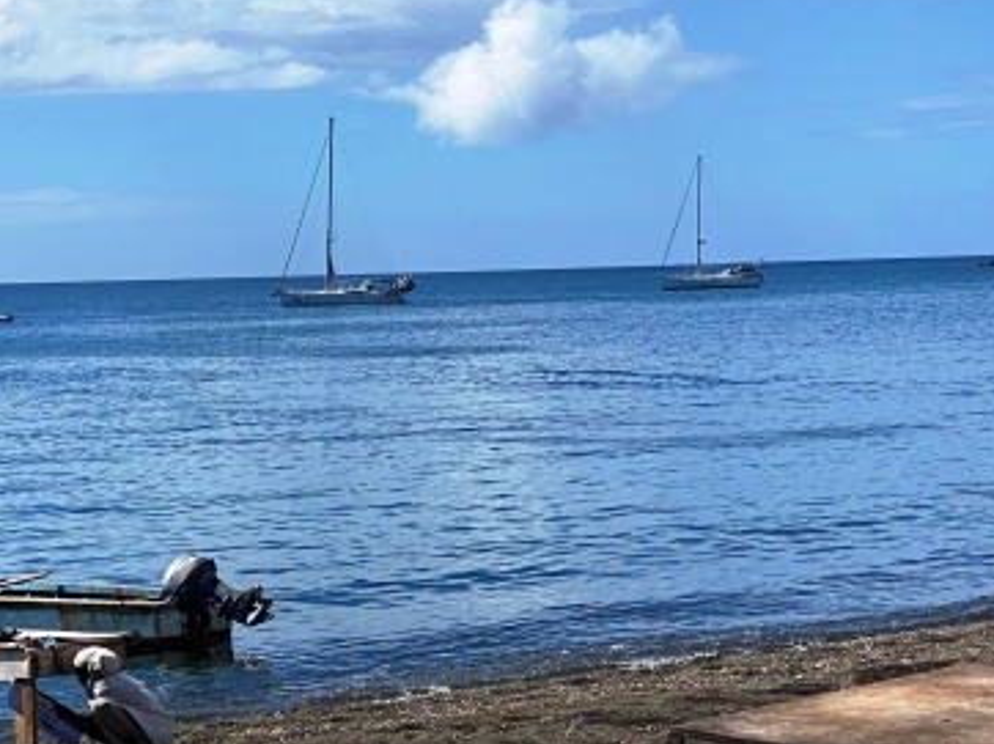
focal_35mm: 115
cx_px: -49
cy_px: 590
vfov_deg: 12.8
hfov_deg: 16.7
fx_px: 3300
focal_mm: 6
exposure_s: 1/2994
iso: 25
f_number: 2
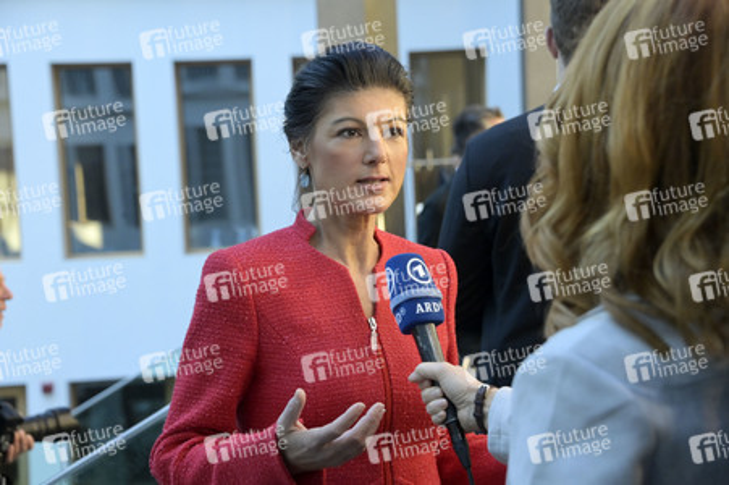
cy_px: 242
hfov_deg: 26.0
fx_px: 1578
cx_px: 364
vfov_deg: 17.5
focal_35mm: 78
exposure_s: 1/320
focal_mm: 78
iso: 8000
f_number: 5.6
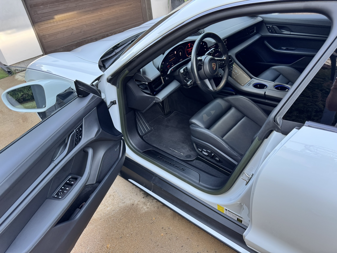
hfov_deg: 71.6
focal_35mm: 24
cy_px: 126
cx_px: 168
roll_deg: +6.7
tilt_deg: -34.2
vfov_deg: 56.8
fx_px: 234
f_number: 1.78
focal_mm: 6.76
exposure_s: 1/121
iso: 200
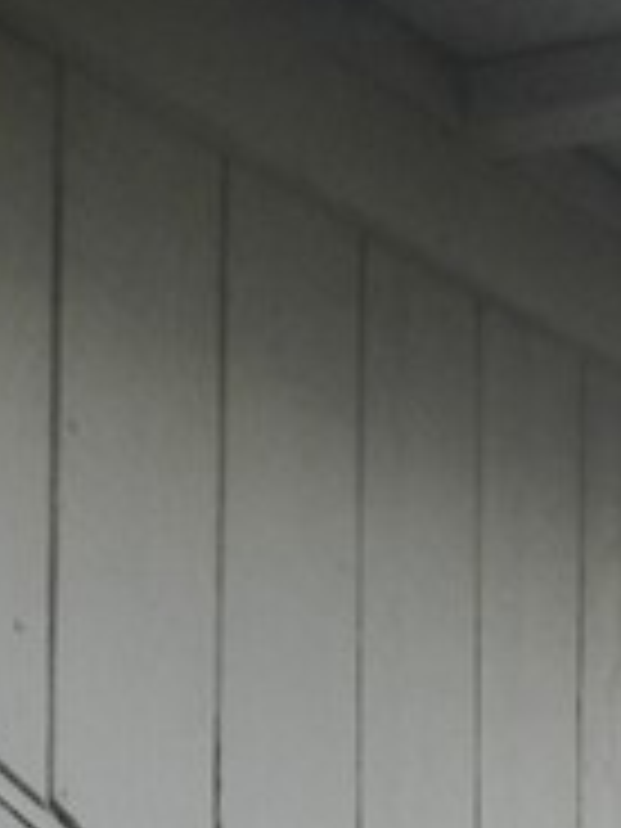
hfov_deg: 9.5
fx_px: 3731
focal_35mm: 156
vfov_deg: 10.5
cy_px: 2128
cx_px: 446
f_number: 3.6
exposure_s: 1/60
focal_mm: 5
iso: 160
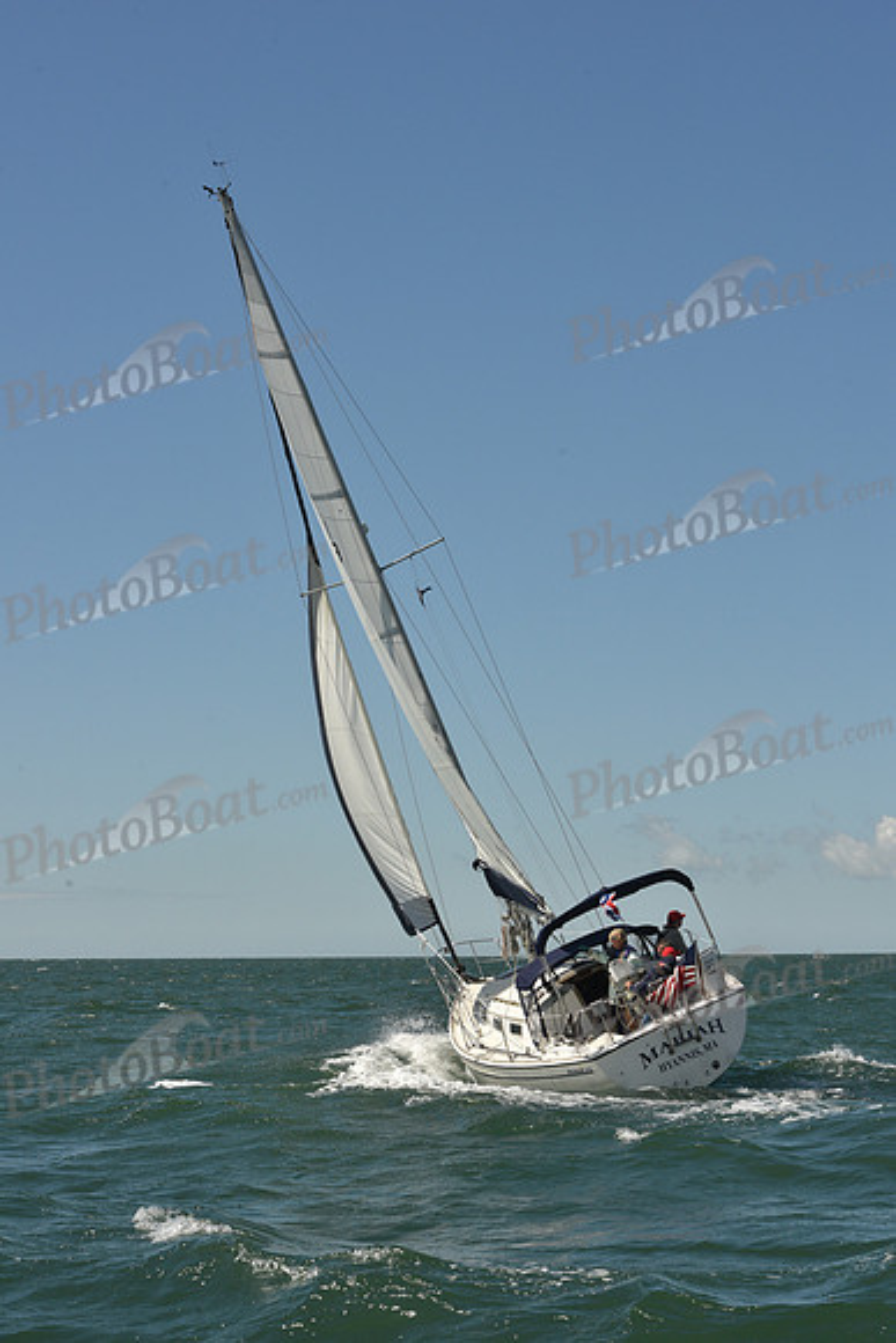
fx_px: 2612
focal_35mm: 70
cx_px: 448
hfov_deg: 19.5
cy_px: 672
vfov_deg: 28.8
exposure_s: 1/800
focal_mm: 70
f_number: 13
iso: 320
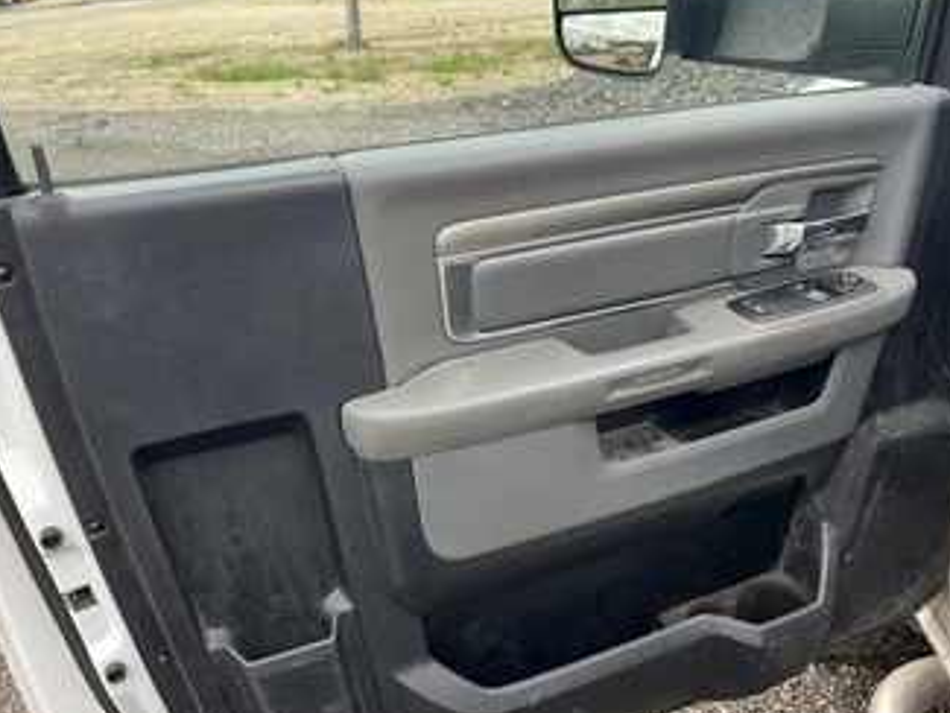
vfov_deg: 44.1
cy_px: 400
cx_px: 433
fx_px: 879
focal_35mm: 32
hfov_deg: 56.7
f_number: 1.6
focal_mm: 5.1
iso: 50
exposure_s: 1/370
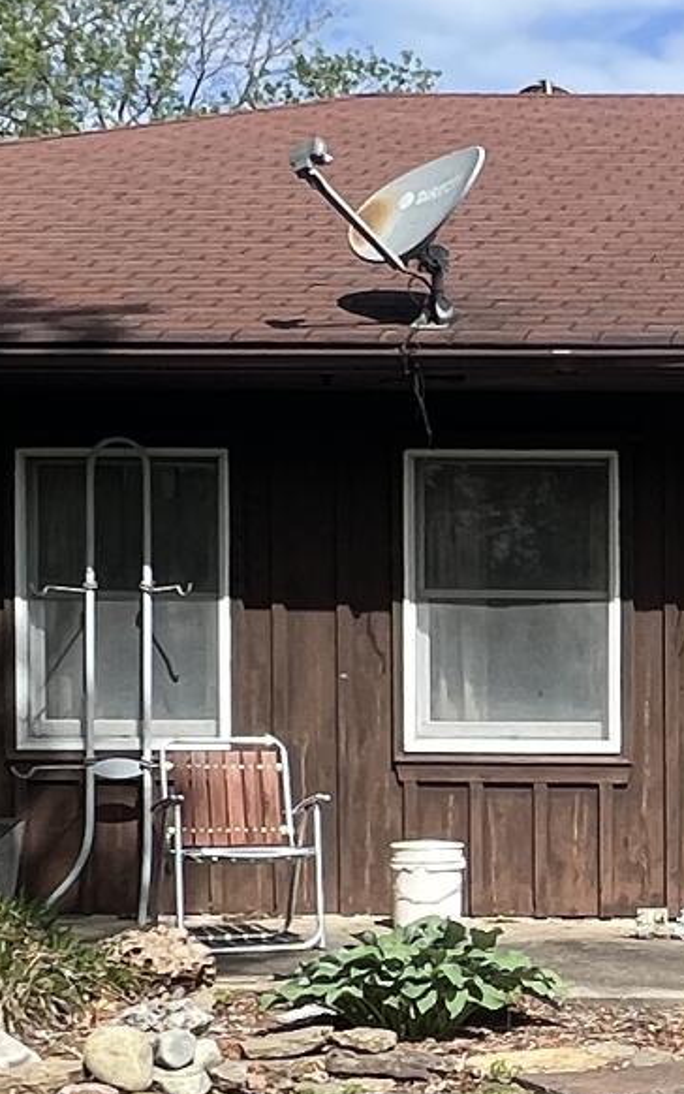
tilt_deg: -1.0
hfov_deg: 15.6
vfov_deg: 28.6
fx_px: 2117
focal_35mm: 71
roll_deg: -0.5
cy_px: 801
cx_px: 1244
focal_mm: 1.57
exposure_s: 1/1220
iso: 32
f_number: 1.8
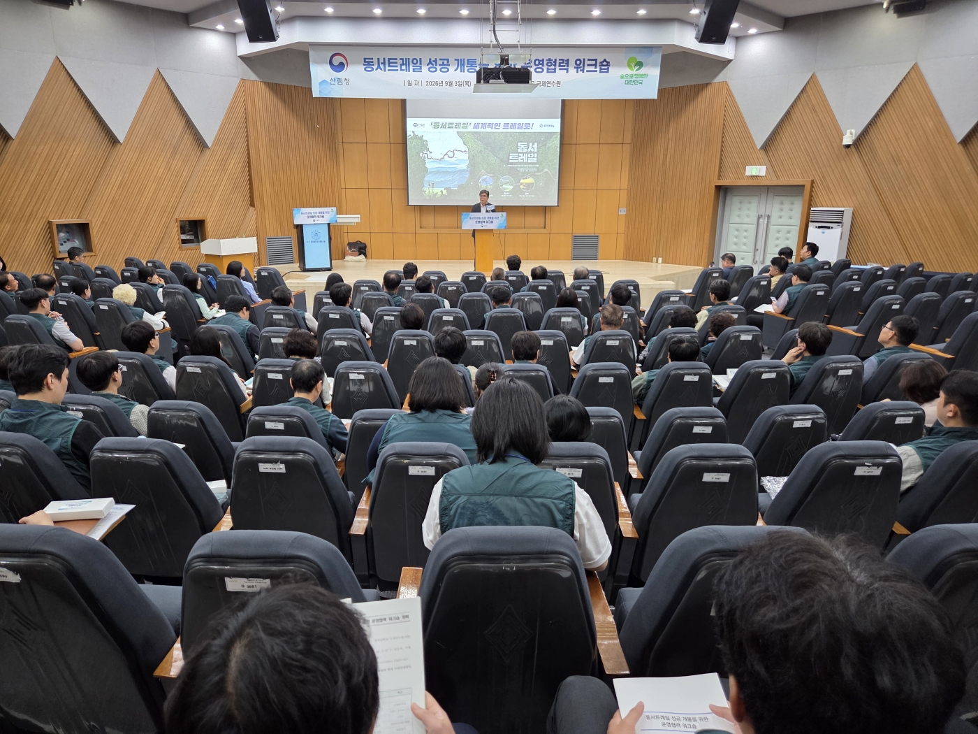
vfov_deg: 58.9
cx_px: 489
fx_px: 650
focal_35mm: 23
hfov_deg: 73.9
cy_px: 367
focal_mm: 5.4
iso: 400
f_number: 1.8
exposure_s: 1/120
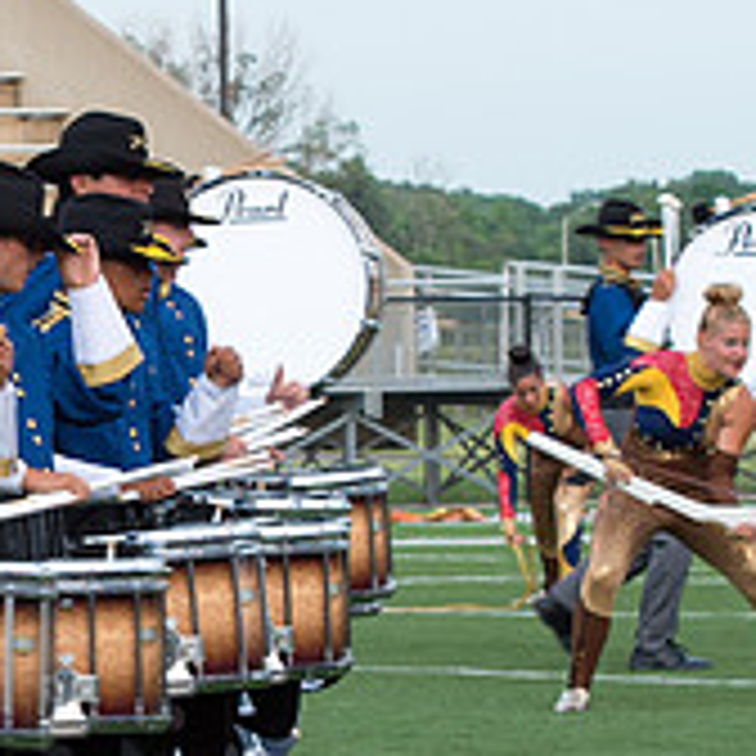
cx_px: -16
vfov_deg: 4.9
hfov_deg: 4.9
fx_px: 8796
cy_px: 385
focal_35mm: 356
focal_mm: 70
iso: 200
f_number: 7.1
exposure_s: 1/200
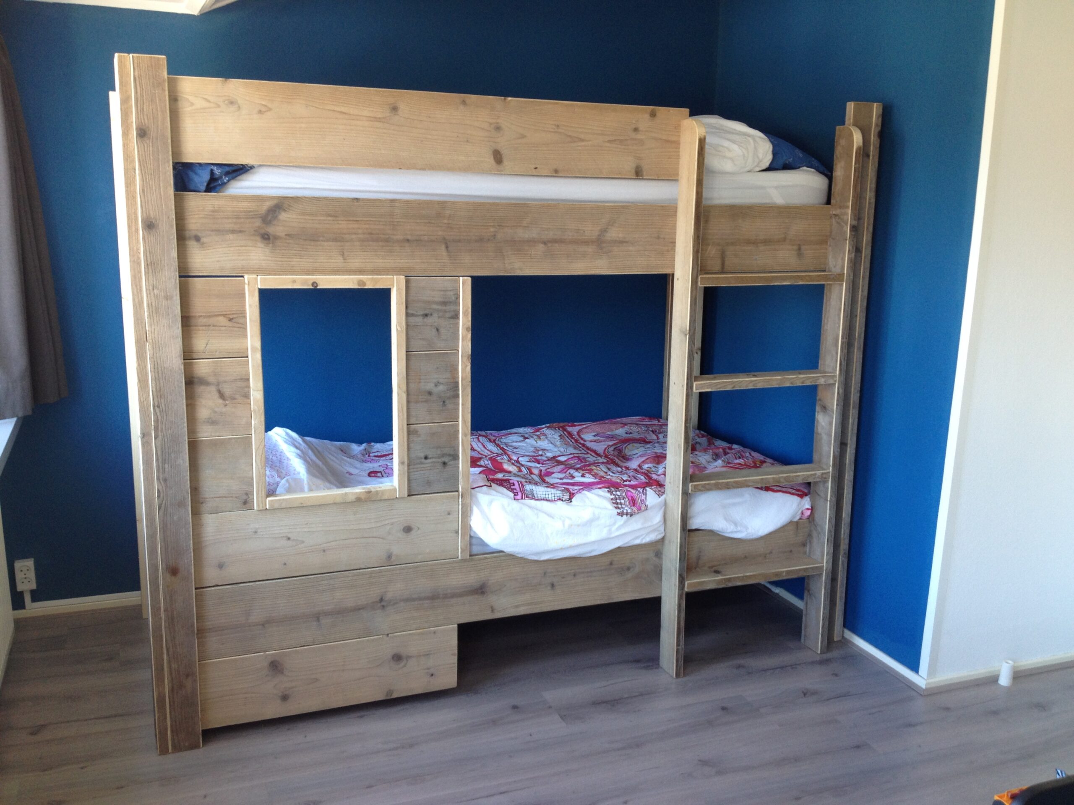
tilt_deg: -12.8
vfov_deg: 40.7
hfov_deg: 52.6
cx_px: 537
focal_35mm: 35
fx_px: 1086
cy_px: 402
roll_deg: -1.5
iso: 50
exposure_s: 1/24
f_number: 2.4
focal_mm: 4.28
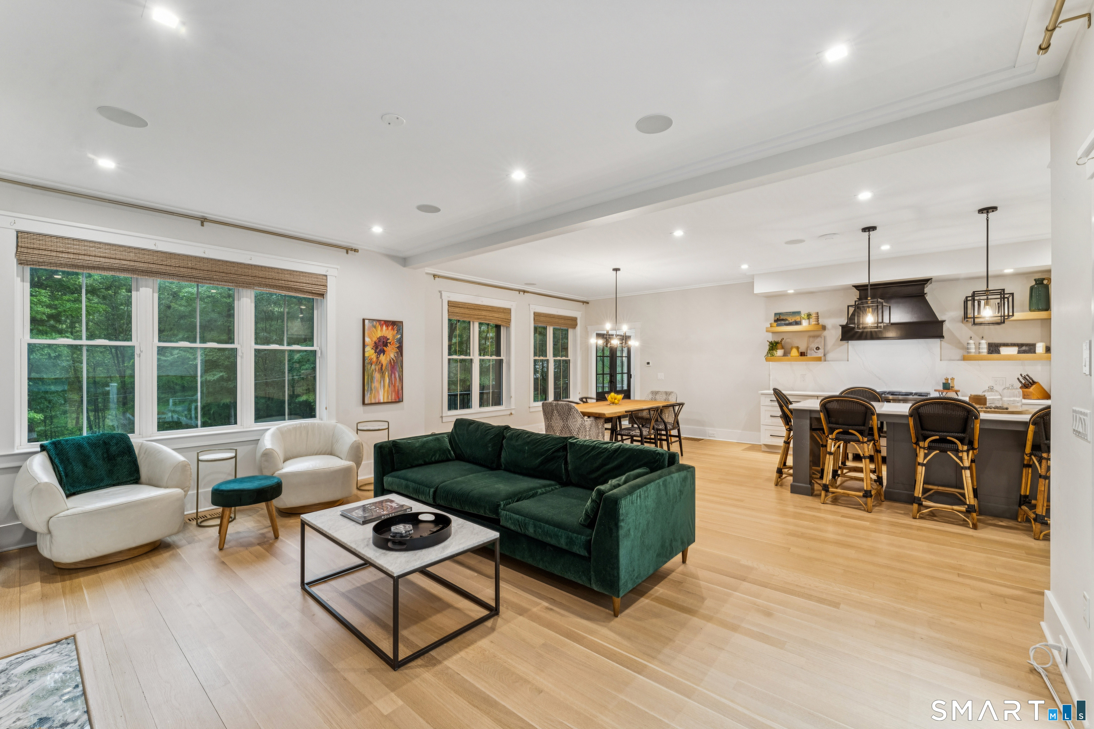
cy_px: 364
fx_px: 453
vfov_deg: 77.7
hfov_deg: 100.8
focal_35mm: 15
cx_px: 547
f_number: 13
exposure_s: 1/6
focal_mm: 14.9
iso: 400
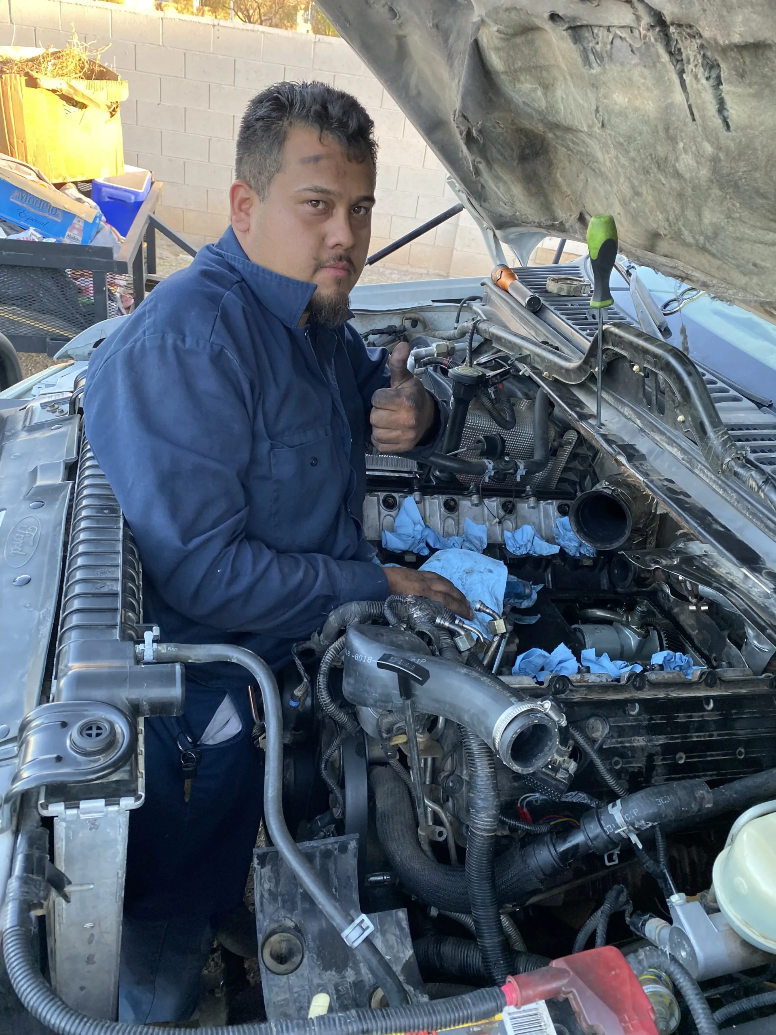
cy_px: 518
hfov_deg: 53.1
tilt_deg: -29.7
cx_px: 388
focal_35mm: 26
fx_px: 777
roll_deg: -8.5
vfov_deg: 67.3
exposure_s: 1/121
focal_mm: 4.25
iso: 80
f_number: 1.8
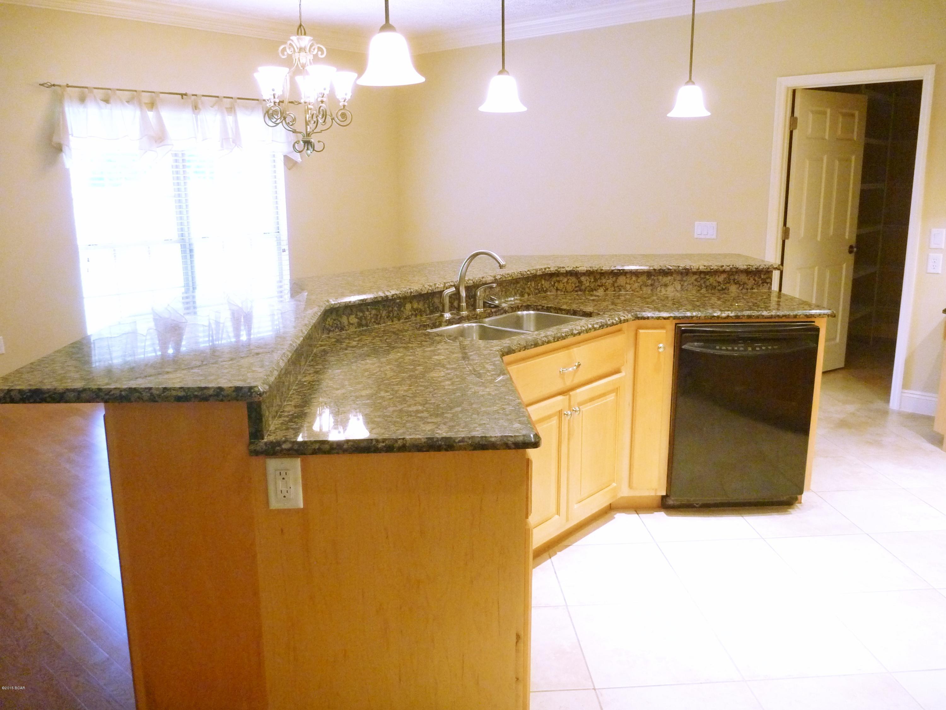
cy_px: 355
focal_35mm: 28
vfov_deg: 49.7
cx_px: 473
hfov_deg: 63.4
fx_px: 765
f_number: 3.3
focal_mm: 4.9
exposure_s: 1/15
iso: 400
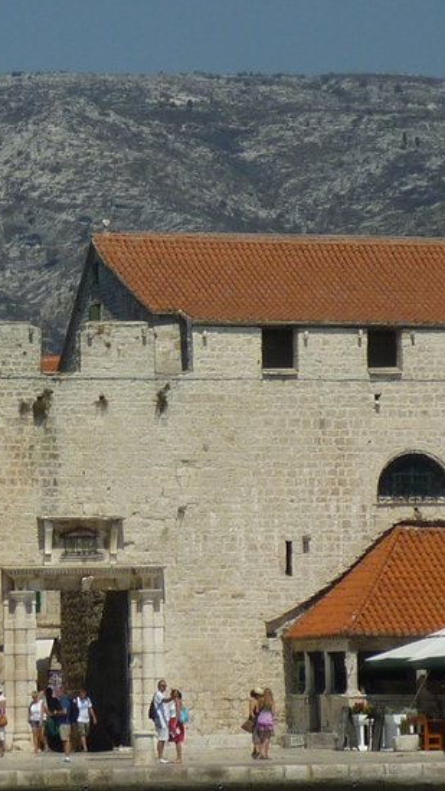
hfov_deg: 5.1
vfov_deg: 9.0
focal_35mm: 240
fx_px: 5032
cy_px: 320
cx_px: 167
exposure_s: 1/800
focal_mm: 13.4
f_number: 5.5
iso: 80
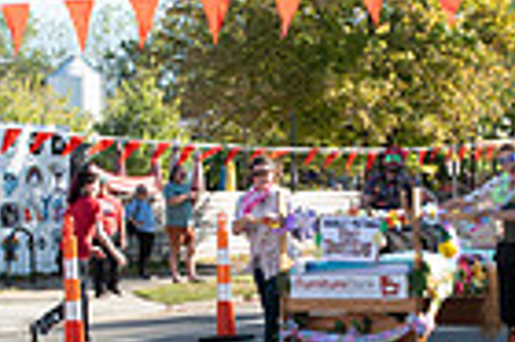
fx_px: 1486
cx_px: 313
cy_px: 257
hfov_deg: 19.6
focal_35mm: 104
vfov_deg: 13.1
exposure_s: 1/200
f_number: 11
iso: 500
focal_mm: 24
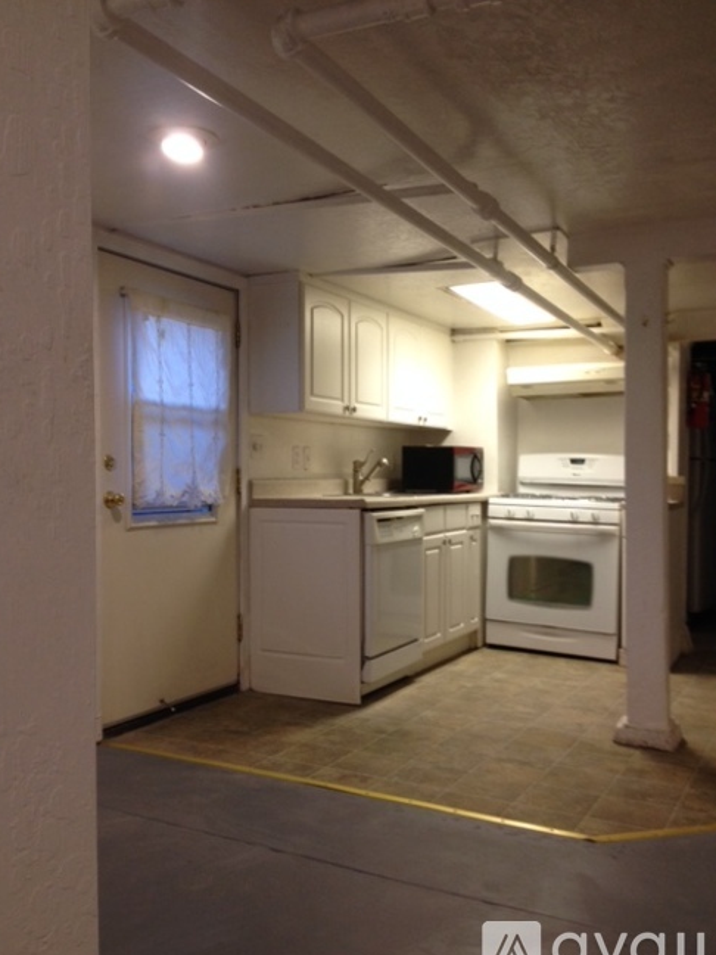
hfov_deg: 39.7
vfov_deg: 51.3
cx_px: 352
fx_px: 993
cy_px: 489
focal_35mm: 36
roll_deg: +1.5
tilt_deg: -3.0
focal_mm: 4.28
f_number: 2.4
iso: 100
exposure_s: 1/20
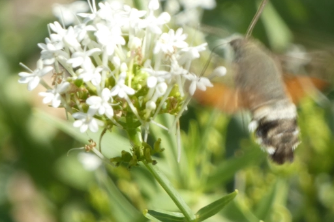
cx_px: 184
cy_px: 74
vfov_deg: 1.6
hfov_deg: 2.3
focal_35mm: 886
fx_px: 8217
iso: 80
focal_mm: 121.9
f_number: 5.6
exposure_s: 1/100
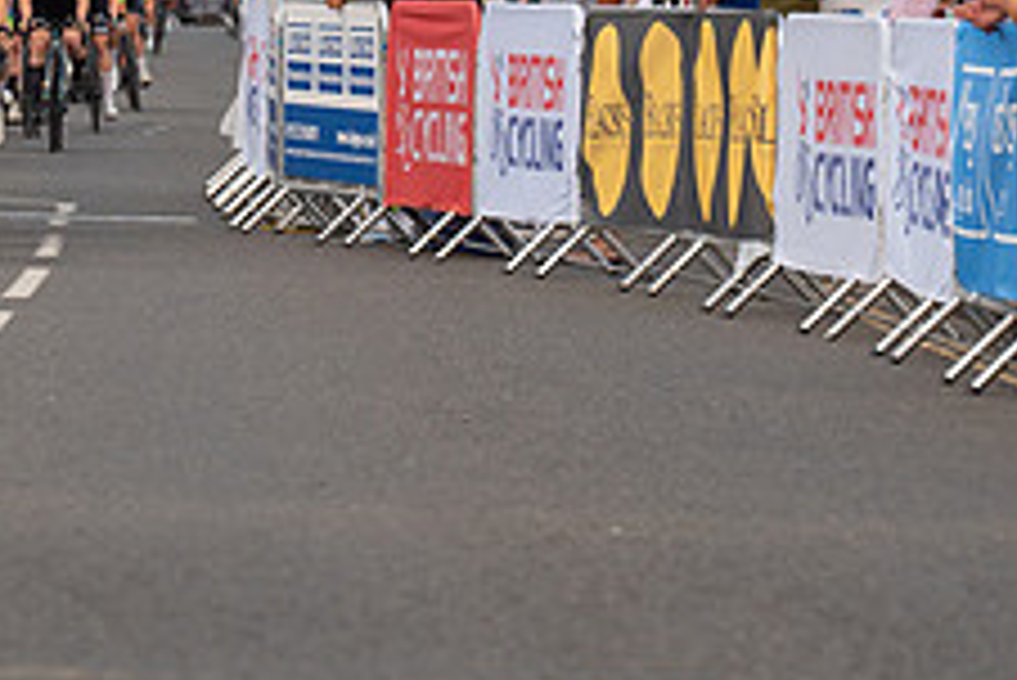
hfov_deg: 5.6
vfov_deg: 3.7
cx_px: -68
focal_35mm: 369
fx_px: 10431
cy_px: -133
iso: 500
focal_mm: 144
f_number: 4.5
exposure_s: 1/1000
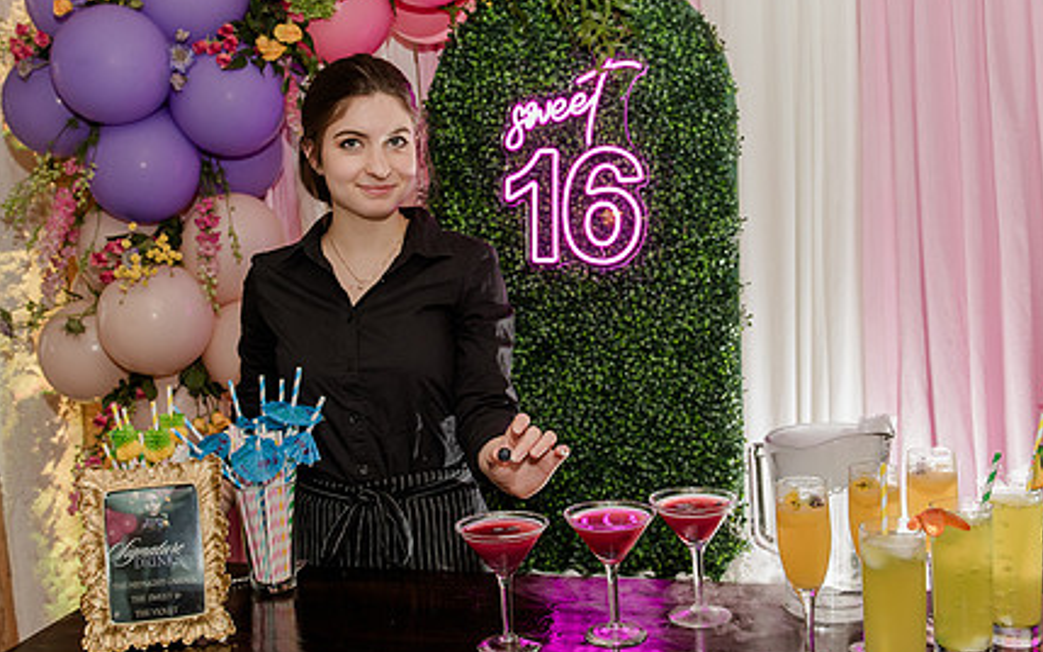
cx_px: 469
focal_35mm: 44
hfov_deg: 45.2
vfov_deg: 29.2
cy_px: 315
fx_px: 1251
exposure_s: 1/125
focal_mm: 29
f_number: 5.6
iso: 1000
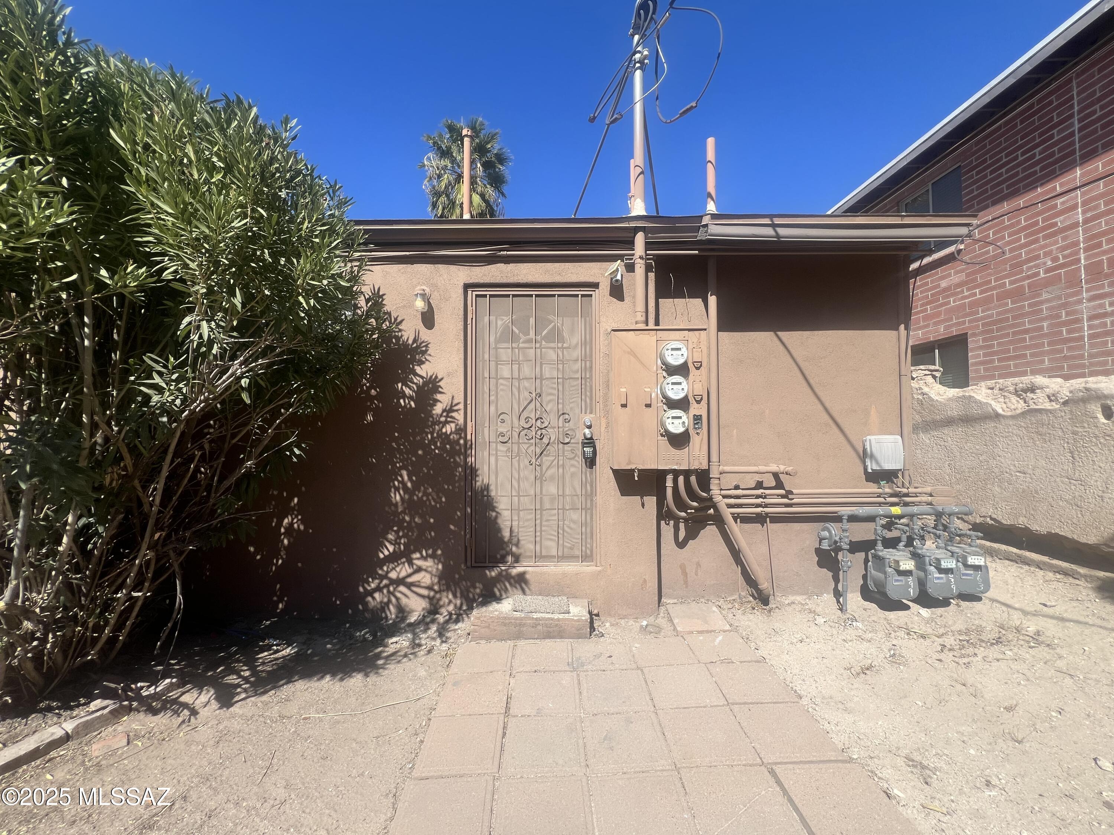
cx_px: 557
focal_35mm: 13
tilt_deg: +2.2
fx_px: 418
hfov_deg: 106.2
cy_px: 418
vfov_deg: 89.9
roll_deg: +0.1
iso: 32
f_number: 1.8
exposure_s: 1/1429
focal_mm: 1.57
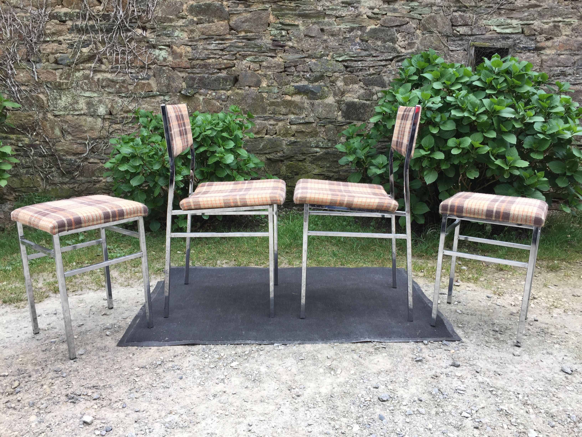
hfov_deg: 61.7
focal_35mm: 29
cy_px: 218
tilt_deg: -12.8
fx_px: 488
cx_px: 291
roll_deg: +0.1
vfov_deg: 48.2
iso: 32
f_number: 2.2
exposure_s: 1/210
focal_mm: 4.15
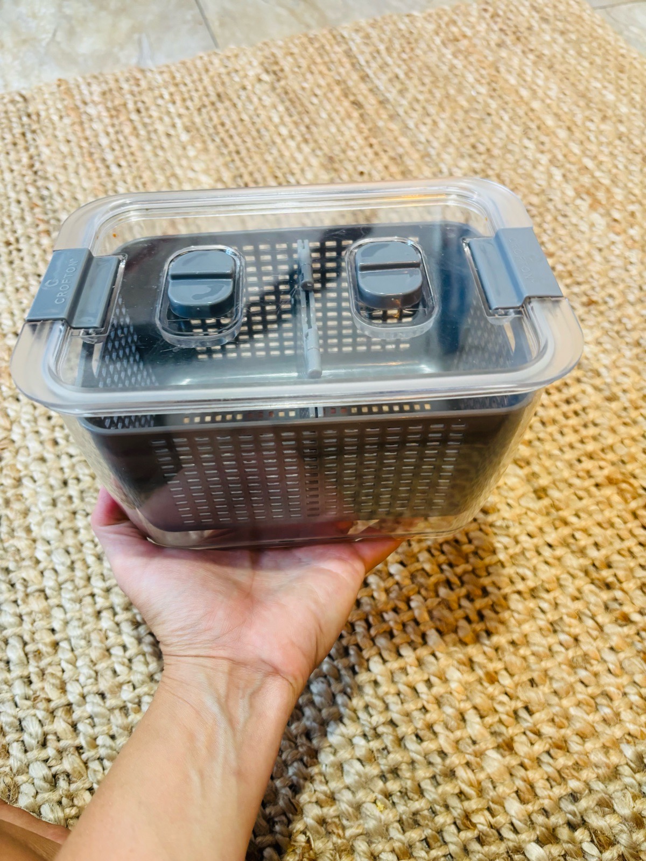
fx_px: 647
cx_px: 323
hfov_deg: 53.1
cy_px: 430
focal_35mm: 26
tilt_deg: -59.4
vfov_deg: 67.3
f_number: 1.6
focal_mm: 5.96
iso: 200
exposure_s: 1/50
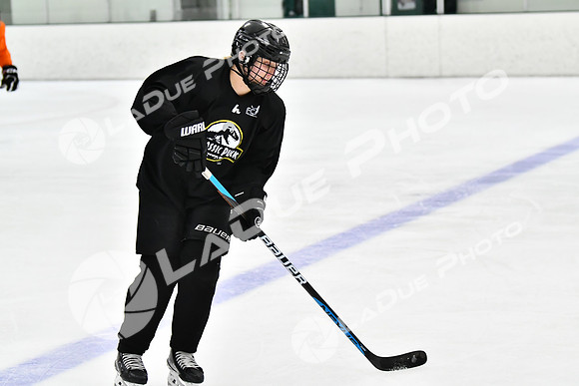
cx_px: 290
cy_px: 193
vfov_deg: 12.7
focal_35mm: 108
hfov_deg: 18.9
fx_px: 1737
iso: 5000
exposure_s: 1/1250
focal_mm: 72
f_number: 2.8
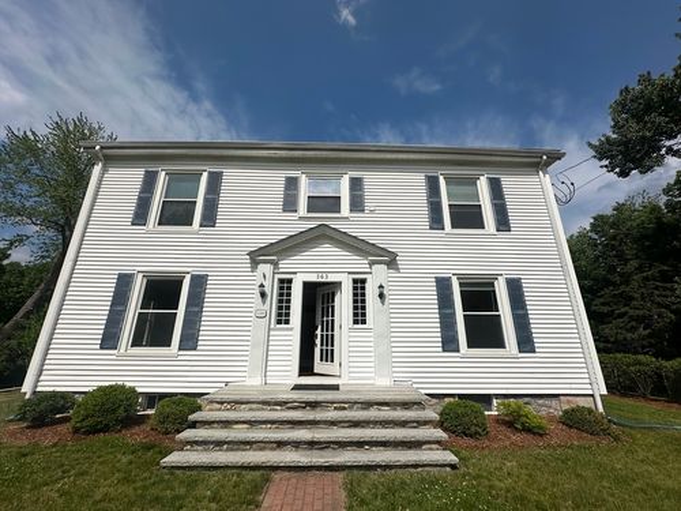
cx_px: 340
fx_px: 275
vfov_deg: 85.7
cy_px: 256
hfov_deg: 102.1
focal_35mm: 14
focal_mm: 2.22
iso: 50
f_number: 2.2
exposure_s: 1/7813
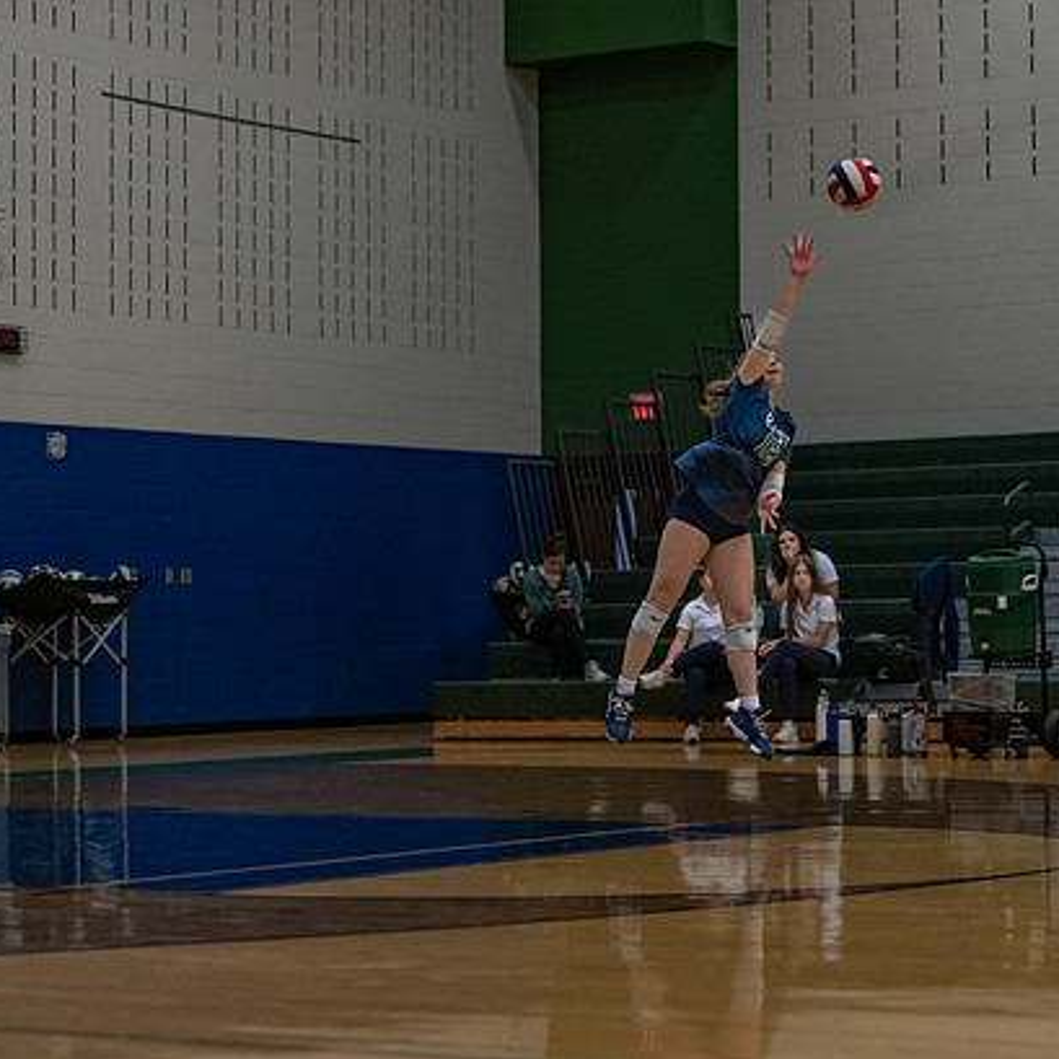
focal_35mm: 93
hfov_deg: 18.6
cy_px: 531
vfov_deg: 18.7
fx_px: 3219
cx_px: 694
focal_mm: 72
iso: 2500
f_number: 2.8
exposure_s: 1/1000
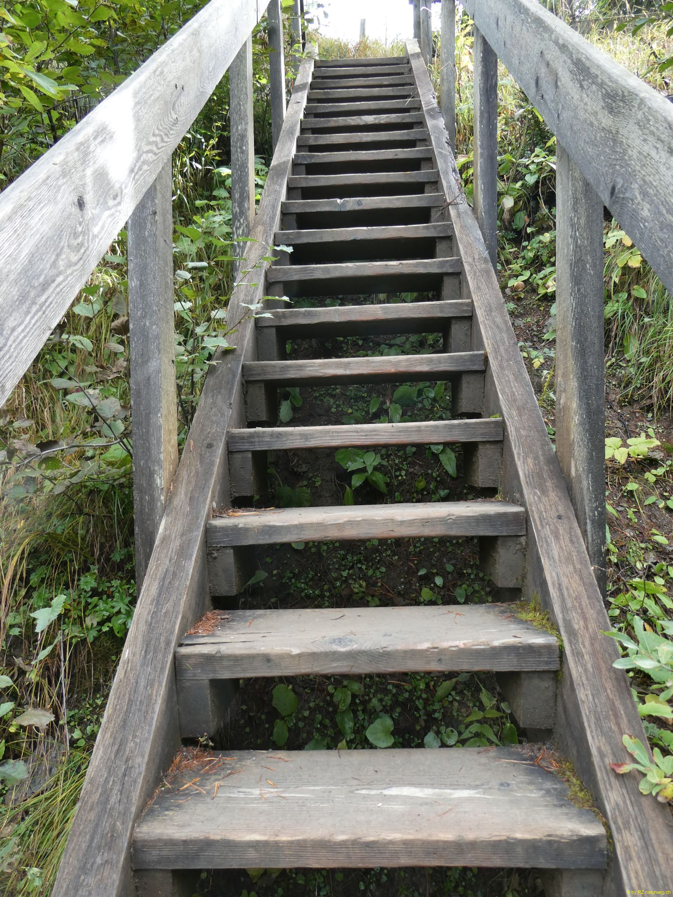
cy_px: 448
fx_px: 622
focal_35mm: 24
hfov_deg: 56.8
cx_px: 336
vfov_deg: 71.6
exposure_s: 1/100
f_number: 3.3
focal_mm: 4.3
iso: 80
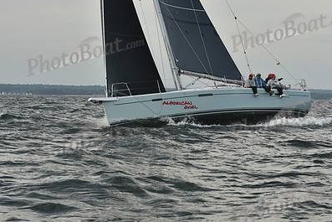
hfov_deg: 14.0
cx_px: 188
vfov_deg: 9.4
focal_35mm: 146
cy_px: 86
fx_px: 1347
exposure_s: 1/400
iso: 250
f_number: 7.1
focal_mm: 100
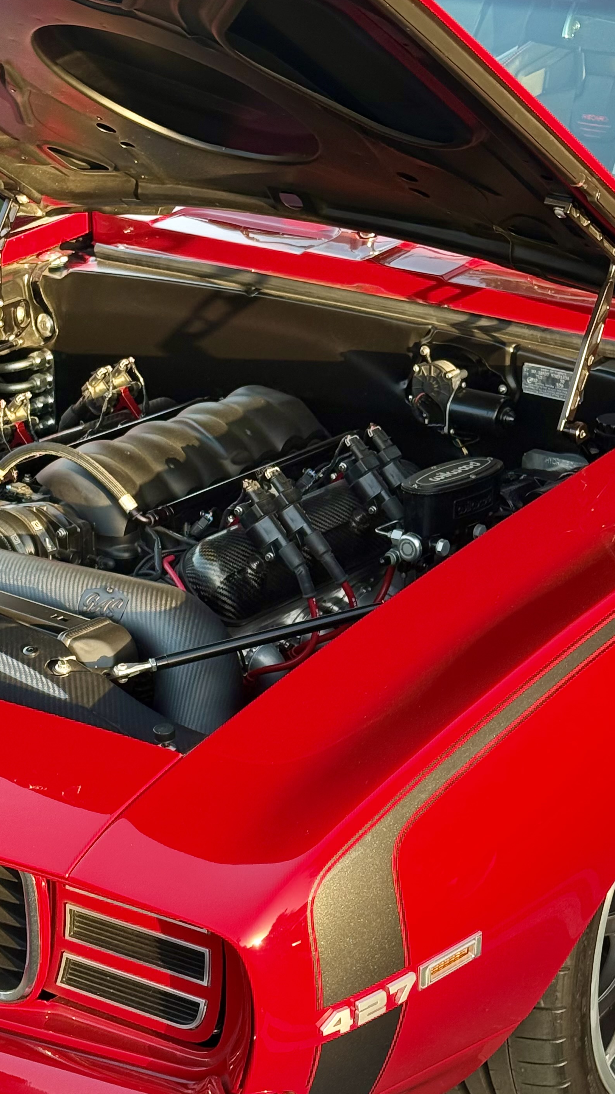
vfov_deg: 28.2
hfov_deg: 16.1
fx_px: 2175
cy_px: 600
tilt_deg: -22.8
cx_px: 314
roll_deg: -0.3
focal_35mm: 75
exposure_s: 1/155
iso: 125
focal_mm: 6.76
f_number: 1.78
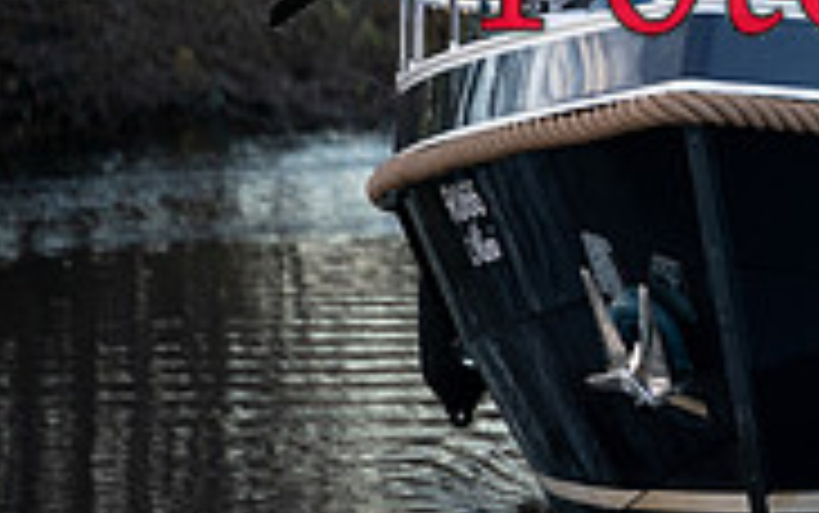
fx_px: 14540
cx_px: 1174
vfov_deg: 2.0
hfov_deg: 3.2
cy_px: -272
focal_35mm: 651
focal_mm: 200
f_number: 2.8
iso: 640
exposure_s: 1/640
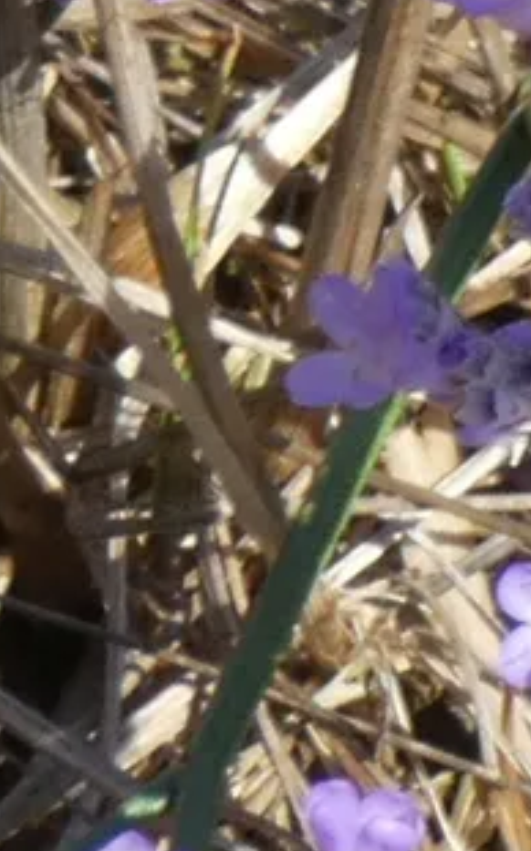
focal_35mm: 515
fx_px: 11941
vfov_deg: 4.1
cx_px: 838
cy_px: 205
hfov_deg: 2.5
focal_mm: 42.3
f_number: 5.5
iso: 80
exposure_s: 1/100
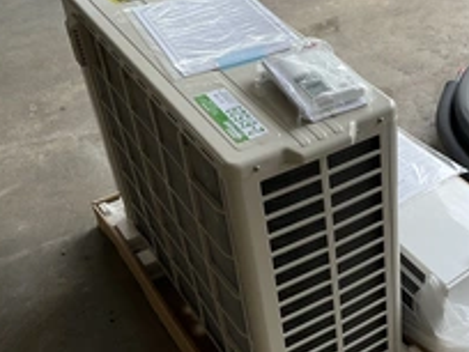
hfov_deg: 32.4
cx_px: 407
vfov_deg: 25.7
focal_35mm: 57
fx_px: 772
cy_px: 177
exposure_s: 1/208
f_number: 1.8
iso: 20
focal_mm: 3
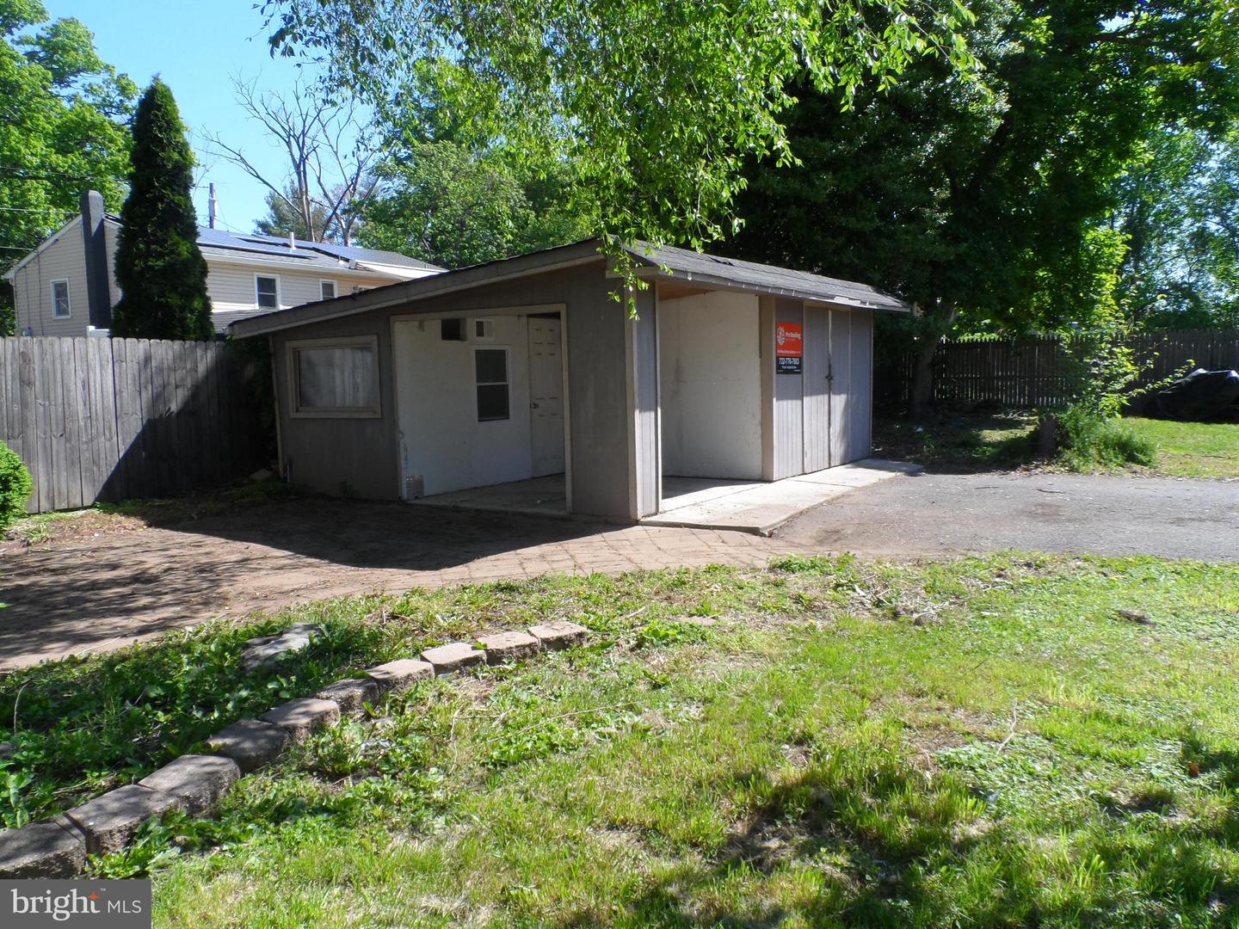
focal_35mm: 24
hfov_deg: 71.6
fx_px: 859
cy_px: 464
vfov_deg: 56.8
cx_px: 620
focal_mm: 4
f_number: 4.5
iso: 80
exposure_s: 1/250
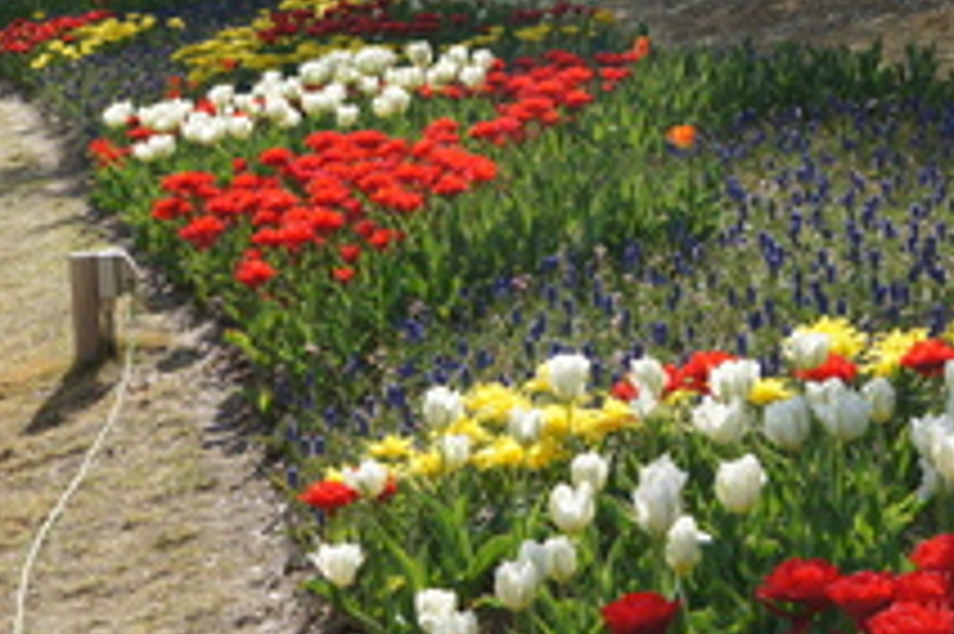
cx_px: 333
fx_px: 3229
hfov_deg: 16.8
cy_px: 76
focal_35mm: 122
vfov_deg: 11.2
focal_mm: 43
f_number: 9
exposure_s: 1/250
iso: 200
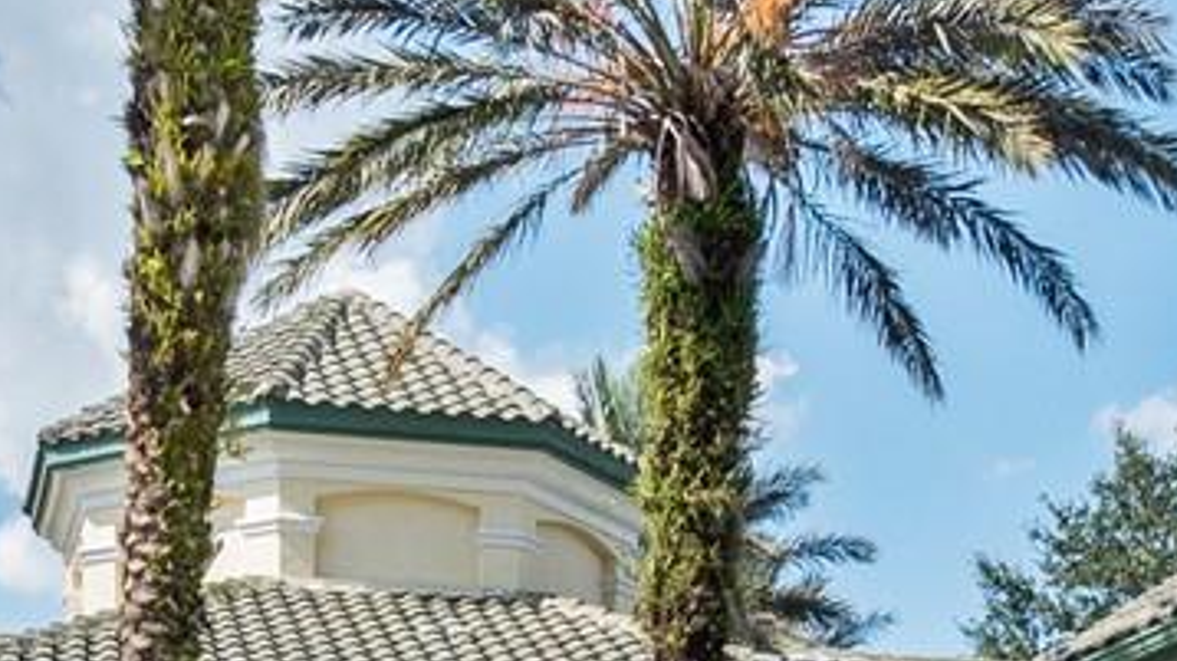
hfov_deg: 27.2
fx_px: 2433
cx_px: 510
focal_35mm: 78
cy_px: 954
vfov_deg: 14.5
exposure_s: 1/800
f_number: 11
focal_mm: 8
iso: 200
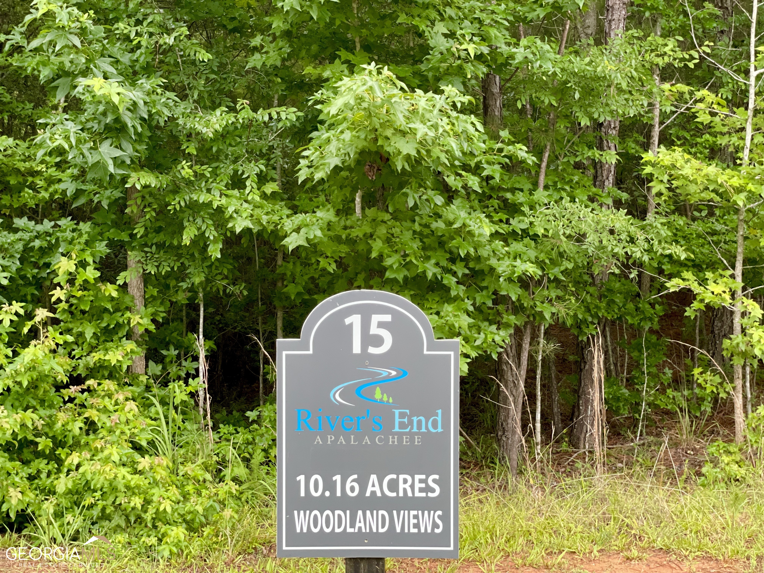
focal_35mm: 52
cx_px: 382
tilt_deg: -3.8
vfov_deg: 28.0
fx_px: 1148
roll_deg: +0.9
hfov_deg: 36.8
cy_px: 286
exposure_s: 1/122
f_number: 2
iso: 250
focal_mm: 6
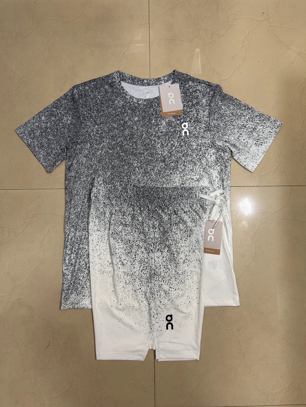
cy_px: 204
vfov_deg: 67.3
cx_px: 153
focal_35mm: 26
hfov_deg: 53.1
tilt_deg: -82.8
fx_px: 306
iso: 100
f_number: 1.5
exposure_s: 1/50
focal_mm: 5.7
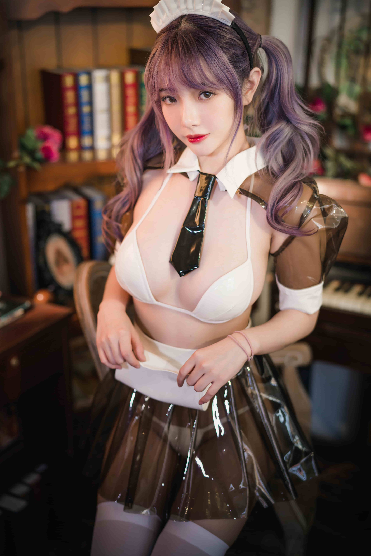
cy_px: 278
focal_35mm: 50
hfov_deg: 27.0
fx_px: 773
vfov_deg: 39.6
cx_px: 186
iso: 400
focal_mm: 50
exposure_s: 1/125
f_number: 1.6
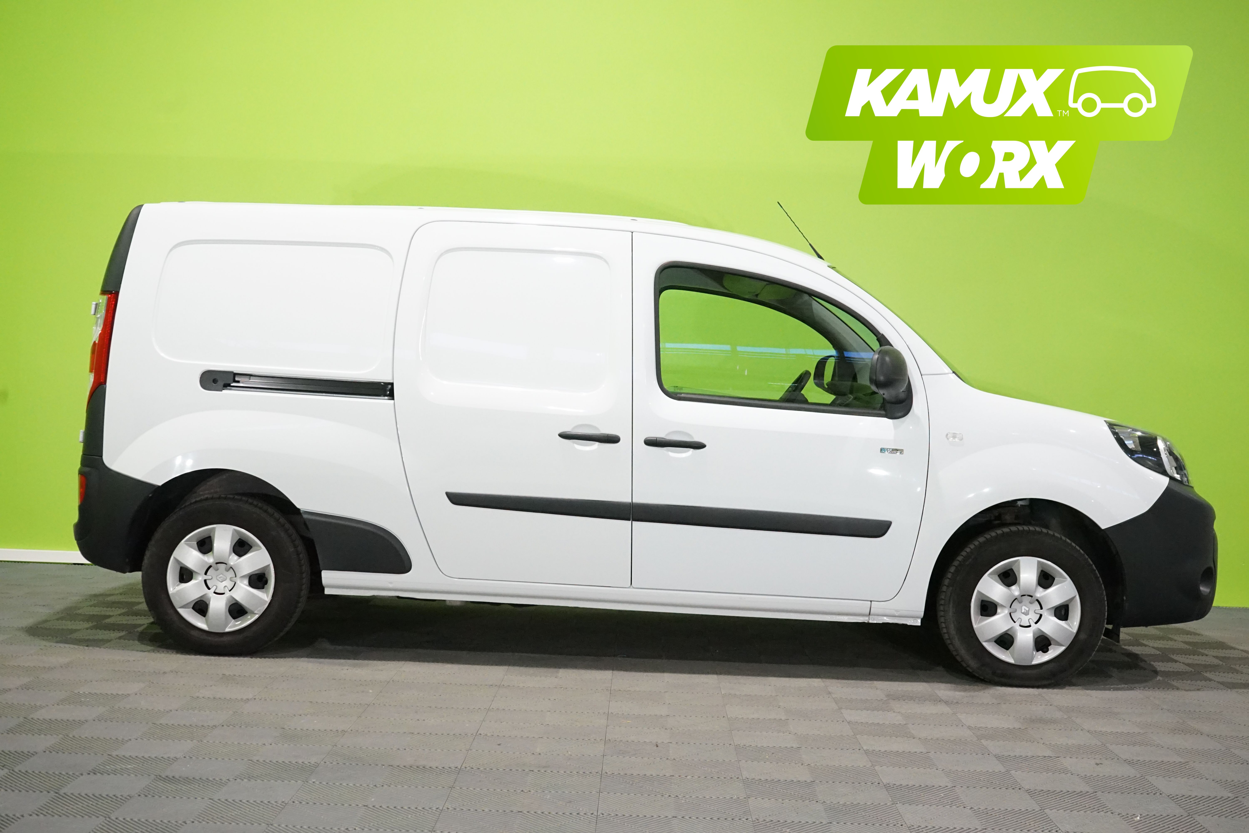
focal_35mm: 43
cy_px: 416
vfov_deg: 31.2
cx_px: 624
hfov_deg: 45.4
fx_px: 1492
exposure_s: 1/160
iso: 6400
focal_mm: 43
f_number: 7.1
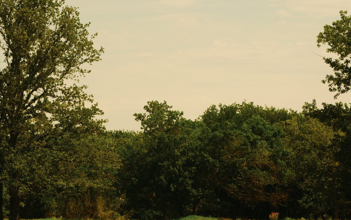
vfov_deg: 10.5
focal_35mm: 125
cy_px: 141
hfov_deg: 16.7
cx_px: 119
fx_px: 1196
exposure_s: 1/1000
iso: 1000
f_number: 5.6
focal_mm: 56
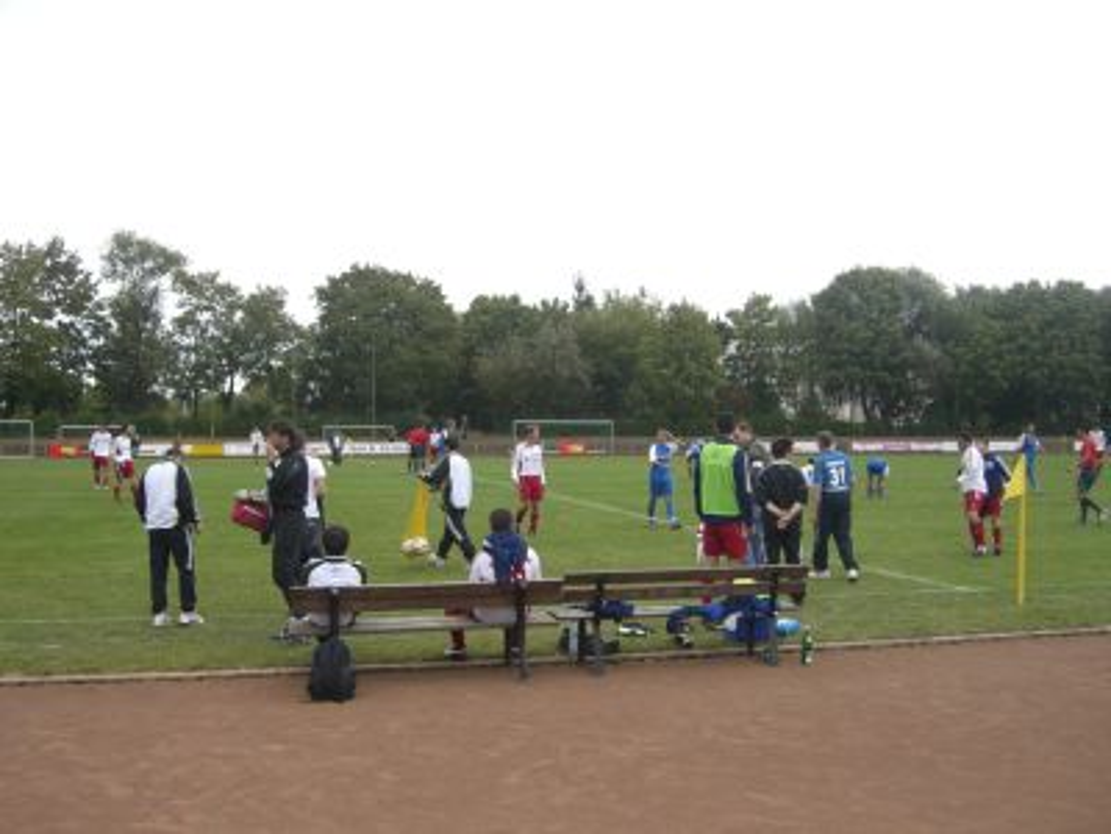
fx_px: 1220
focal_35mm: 38
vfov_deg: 37.7
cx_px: 556
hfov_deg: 49.0
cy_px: 417
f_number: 2.8
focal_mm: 7.9
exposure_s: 1/200
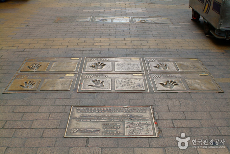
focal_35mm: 42
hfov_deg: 46.3
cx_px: 115
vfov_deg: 32.0
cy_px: 77
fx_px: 269
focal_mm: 28
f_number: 6.7
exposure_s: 1/180
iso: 400
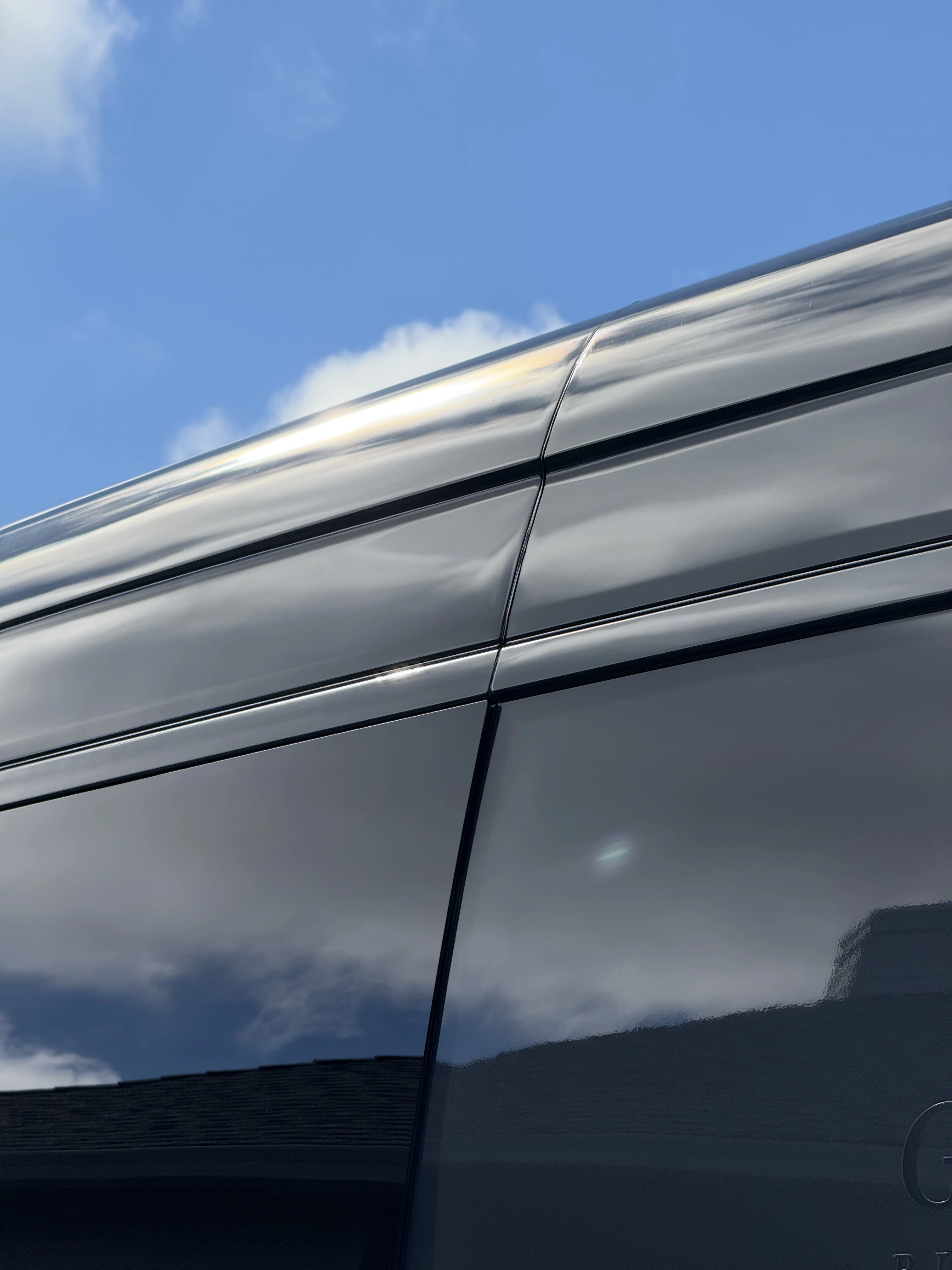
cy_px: 635
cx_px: 476
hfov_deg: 12.3
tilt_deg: +10.9
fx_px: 4400
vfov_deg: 16.4
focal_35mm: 120
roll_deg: -1.4
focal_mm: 15.66
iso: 50
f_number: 2.8
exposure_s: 1/2525
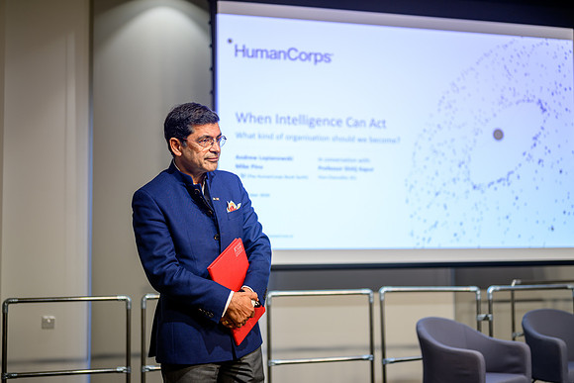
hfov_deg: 38.0
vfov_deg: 25.9
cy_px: 192
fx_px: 833
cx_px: 287
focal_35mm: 52
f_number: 2
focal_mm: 50
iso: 100
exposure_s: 1/100
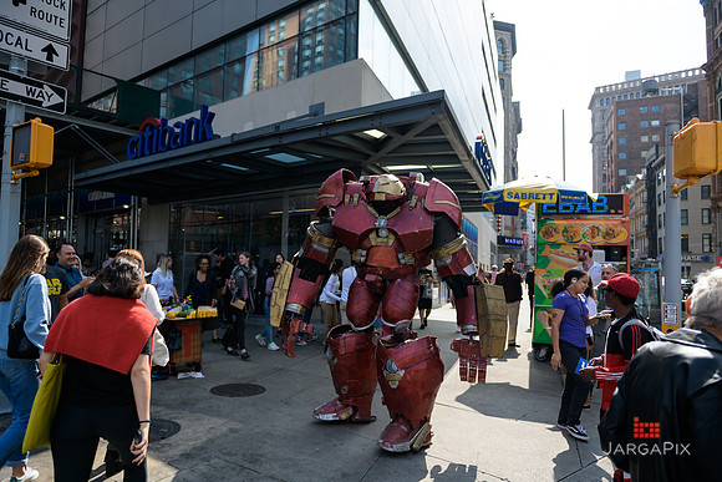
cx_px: 361
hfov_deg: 73.7
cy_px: 241
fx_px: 481
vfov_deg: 53.2
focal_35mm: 24
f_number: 3.2
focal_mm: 24
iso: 200
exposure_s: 1/2000
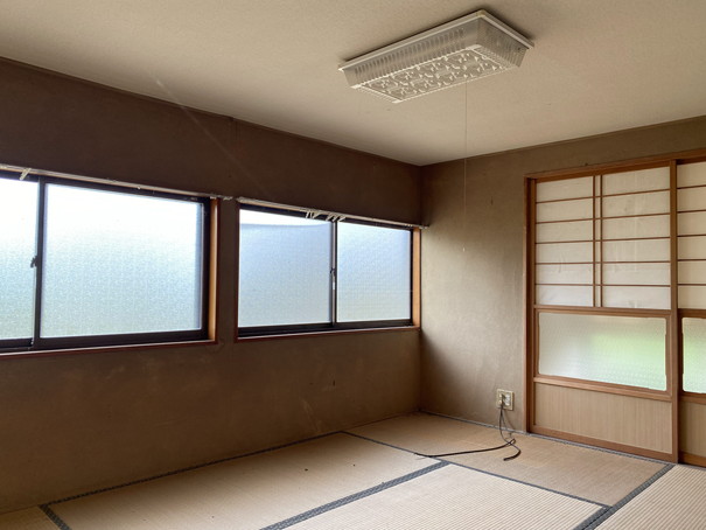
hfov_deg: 67.3
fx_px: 530
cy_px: 265
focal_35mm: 26
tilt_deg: +1.7
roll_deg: -0.9
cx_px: 353
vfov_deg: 53.1
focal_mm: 4.25
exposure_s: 1/122
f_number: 1.8
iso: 32
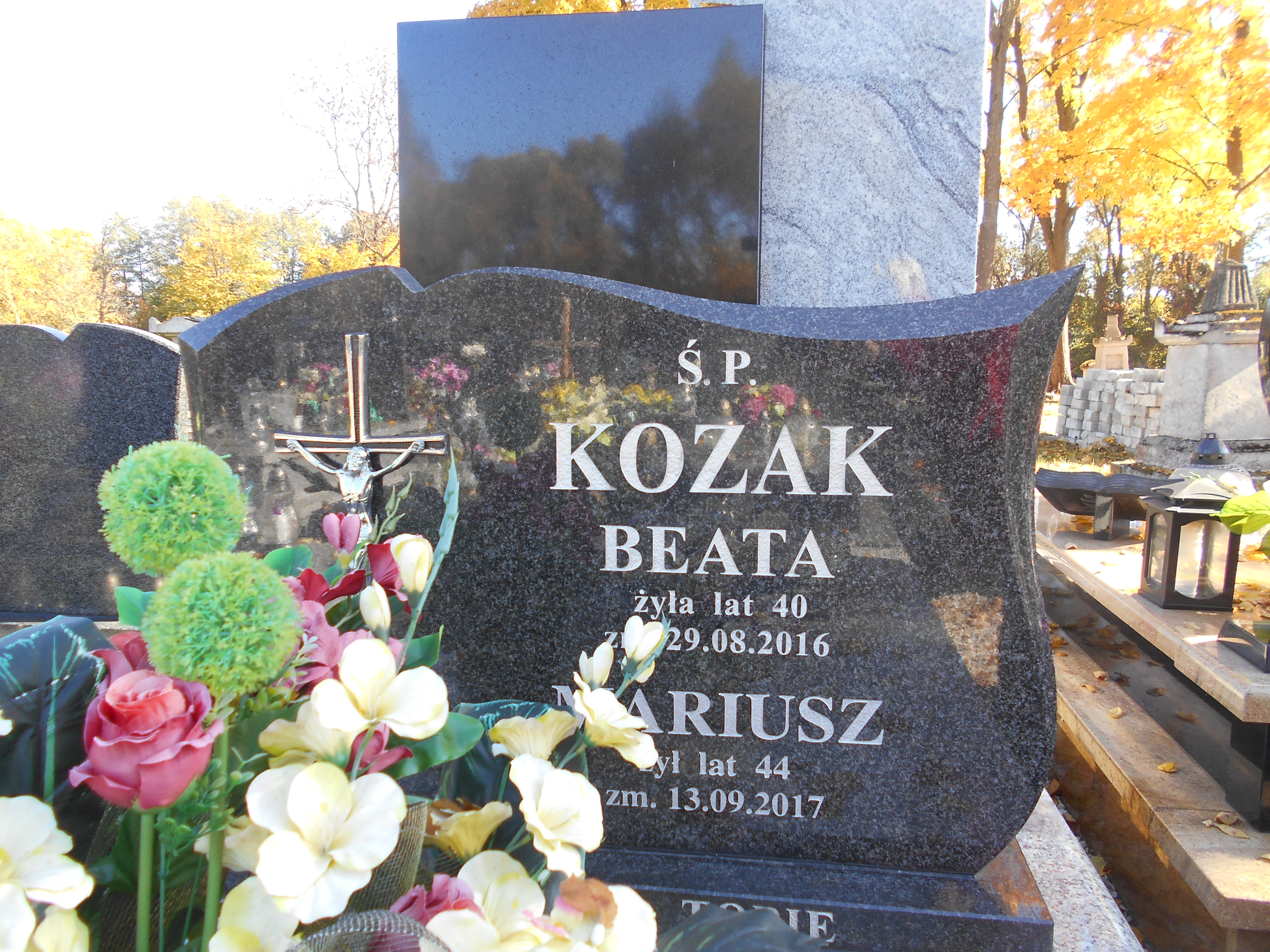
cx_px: 635
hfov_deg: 67.3
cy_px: 476
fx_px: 954
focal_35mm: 26
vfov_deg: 53.1
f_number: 3.2
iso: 80
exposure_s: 1/80
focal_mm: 4.6
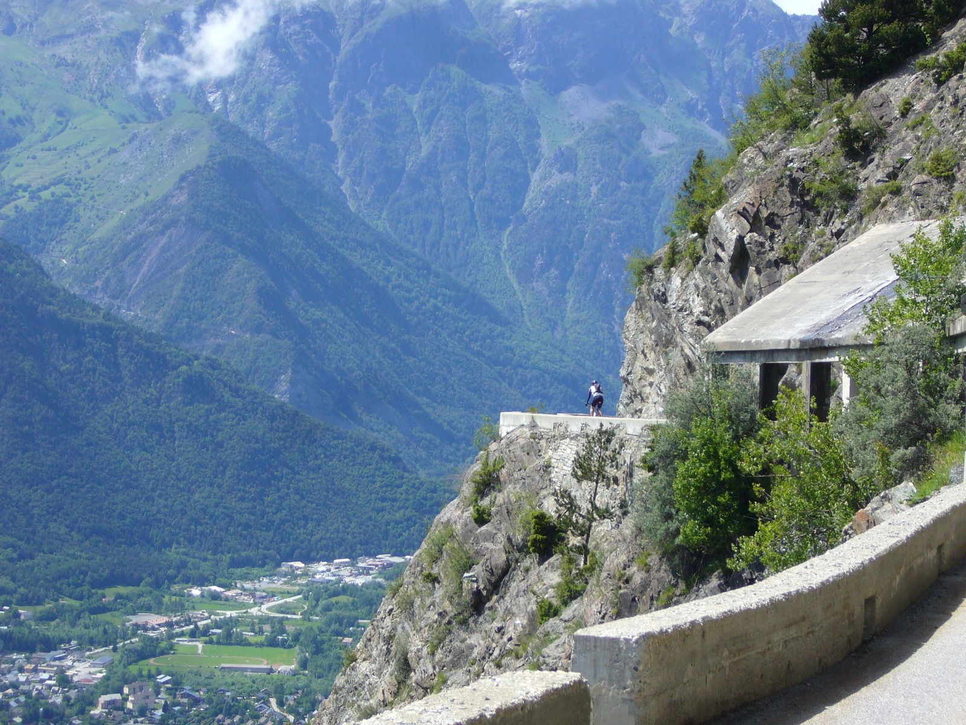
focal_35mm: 97
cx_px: 483
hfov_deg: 20.2
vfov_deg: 15.2
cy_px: 362
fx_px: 2707
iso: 100
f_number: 4.8
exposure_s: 1/400
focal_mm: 16.1
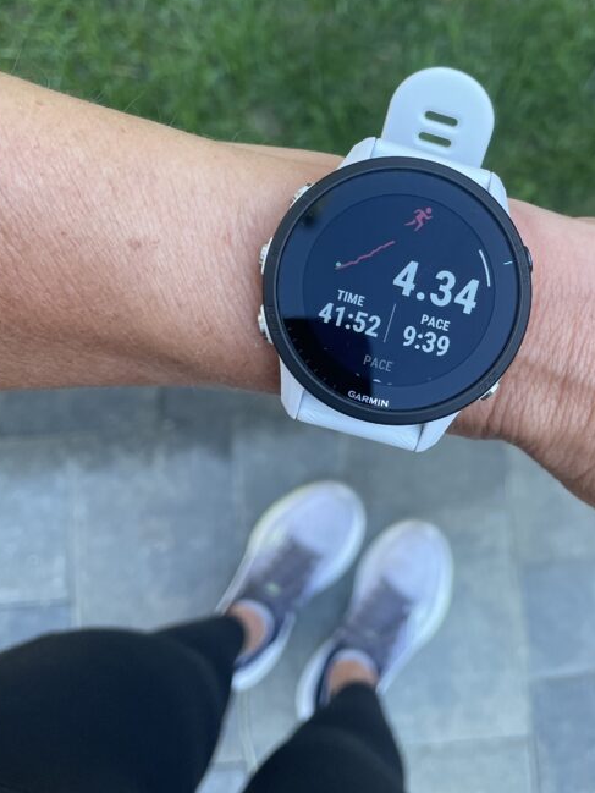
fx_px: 939
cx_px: 412
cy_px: 285
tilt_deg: -82.3
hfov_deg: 34.7
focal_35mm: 41
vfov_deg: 45.3
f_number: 1.6
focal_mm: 4.2
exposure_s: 1/121
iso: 125
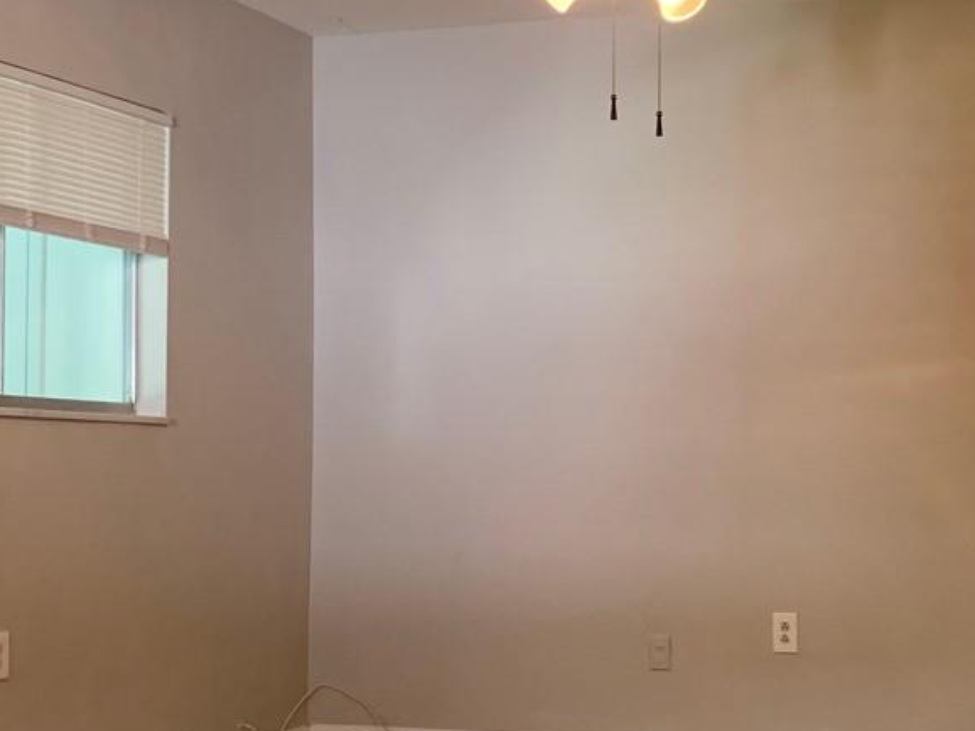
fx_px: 2027
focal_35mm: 72
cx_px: 639
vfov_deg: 20.4
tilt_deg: +1.5
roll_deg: +0.1
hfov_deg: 26.9
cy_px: 430
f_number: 1.8
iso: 100
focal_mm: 4.25
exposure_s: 1/60
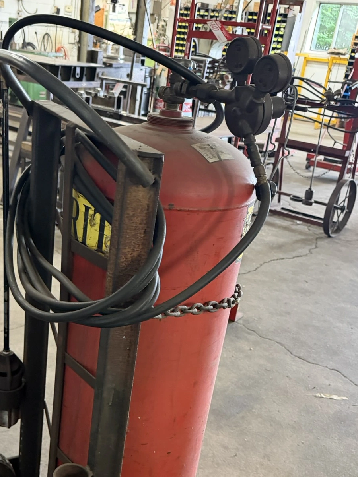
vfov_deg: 46.1
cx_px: 103
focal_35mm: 40
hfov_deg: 35.4
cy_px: 314
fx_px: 552
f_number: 1.78
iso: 800
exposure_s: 1/60
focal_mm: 6.76
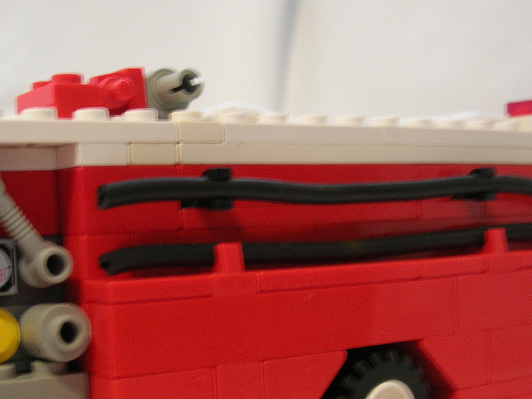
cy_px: 271
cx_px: 178
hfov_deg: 30.5
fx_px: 968
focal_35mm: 63
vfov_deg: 23.2
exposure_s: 1/4.2
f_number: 2.8
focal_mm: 7.8
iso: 87
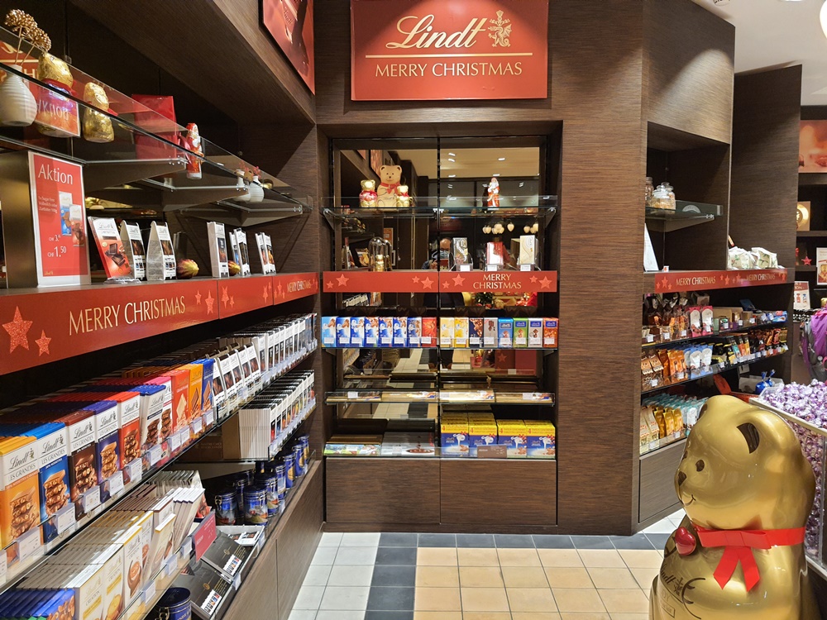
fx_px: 621
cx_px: 414
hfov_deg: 67.3
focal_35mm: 26
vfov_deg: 53.1
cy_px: 310
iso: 160
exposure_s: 1/100
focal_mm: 4.32
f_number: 1.7
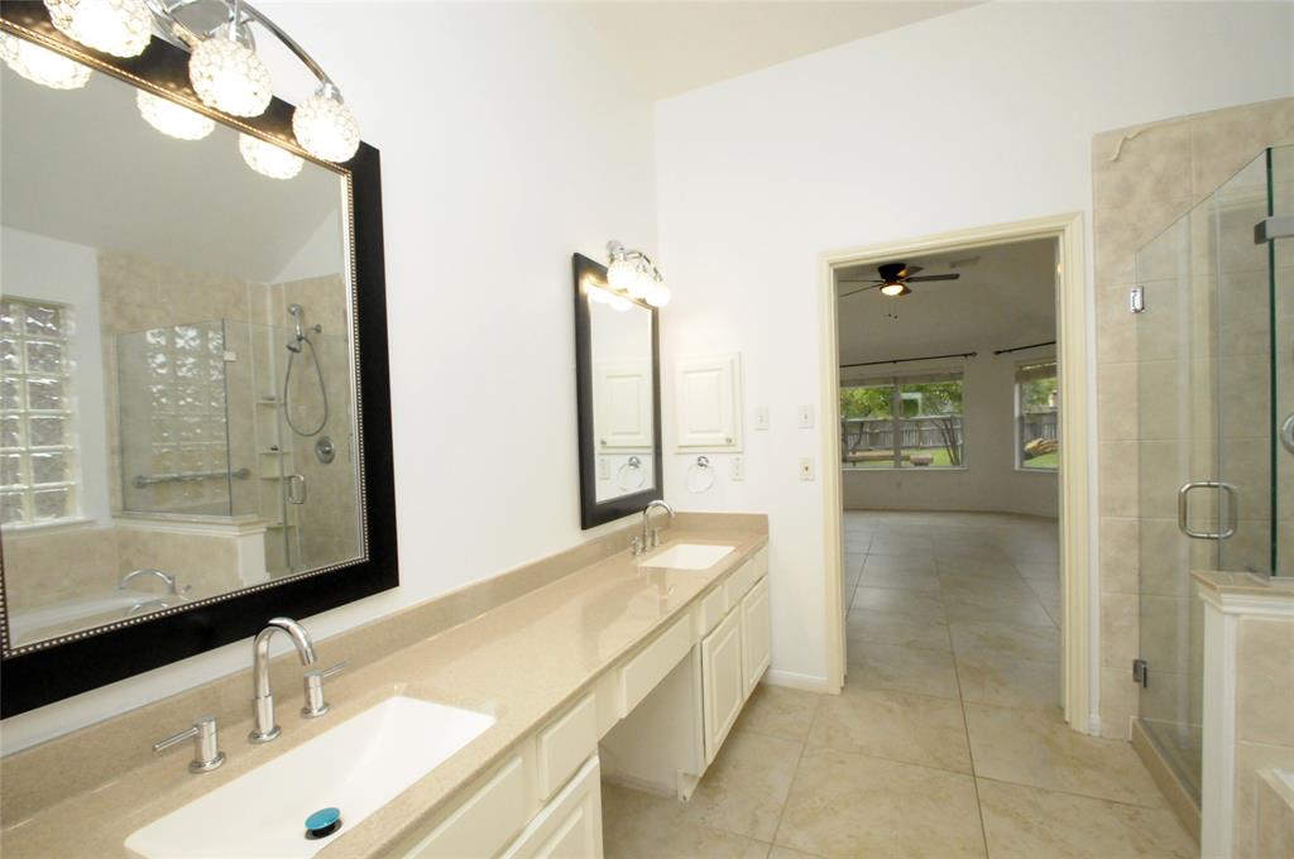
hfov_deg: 100.5
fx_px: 538
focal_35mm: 15
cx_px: 647
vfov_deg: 77.2
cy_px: 430
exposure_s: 1/250
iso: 3200
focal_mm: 10
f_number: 11
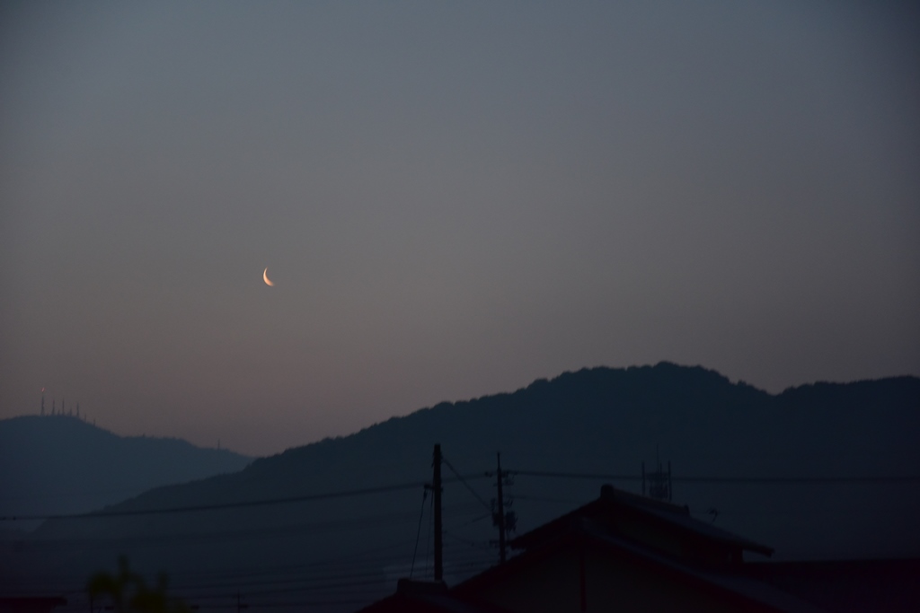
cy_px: 306
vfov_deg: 16.1
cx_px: 460
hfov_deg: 23.9
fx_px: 2172
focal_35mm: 85
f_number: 4.5
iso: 1000
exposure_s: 1/10
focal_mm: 85
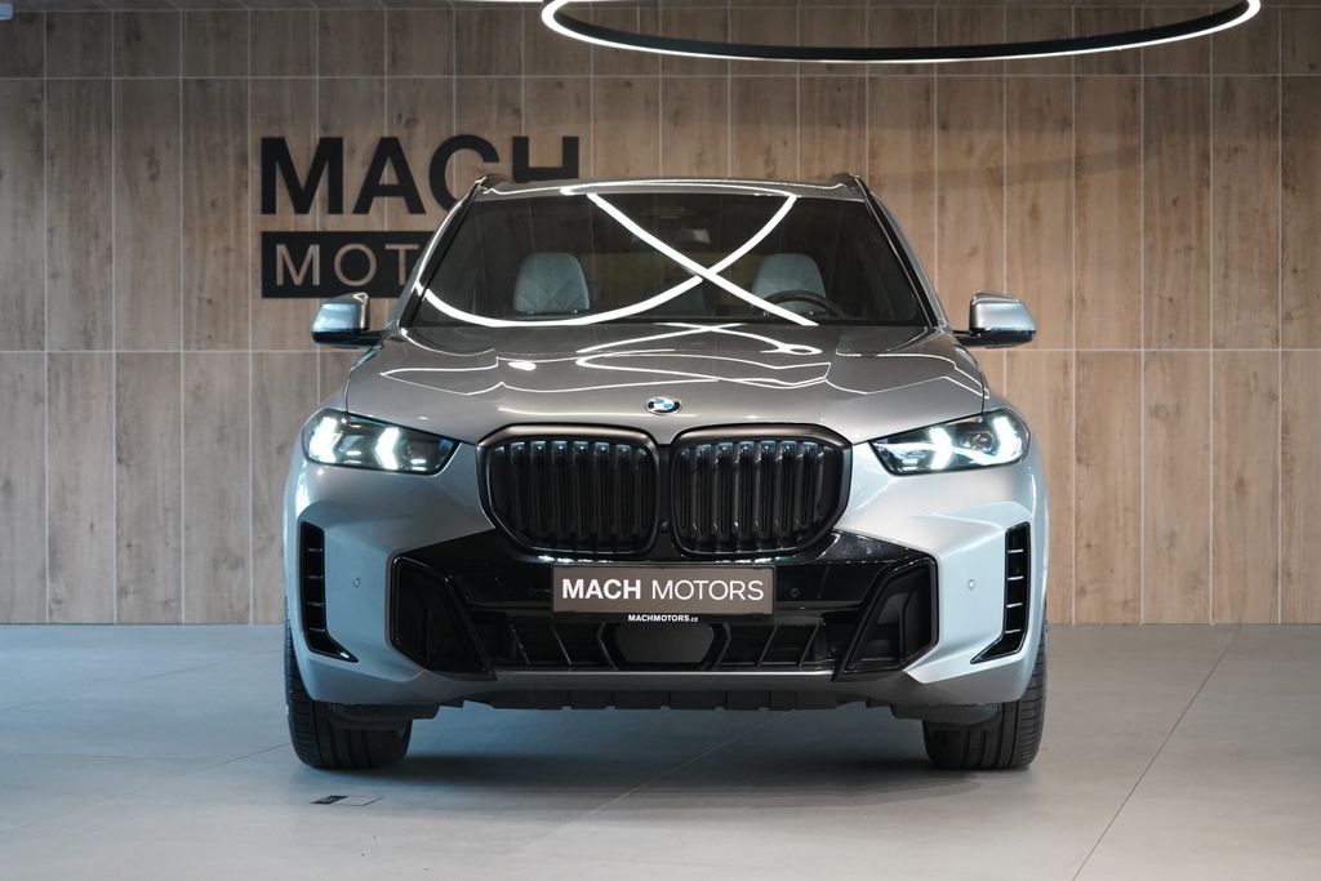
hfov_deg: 29.2
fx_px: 2532
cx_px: 660
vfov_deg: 19.7
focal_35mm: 69
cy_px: 440
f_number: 5.6
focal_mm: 69
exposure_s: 1/160
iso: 5000
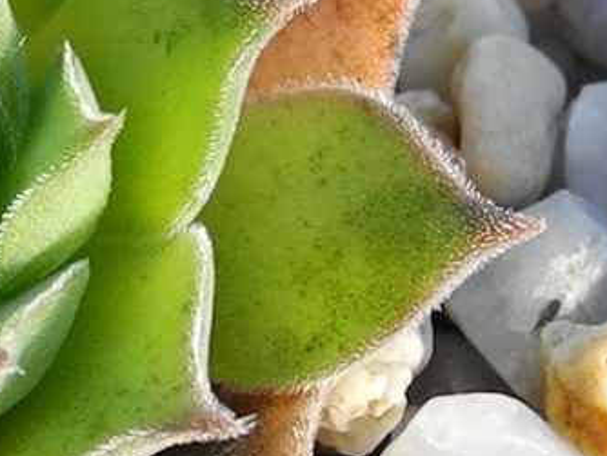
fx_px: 1176
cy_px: 167
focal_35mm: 67
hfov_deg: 26.2
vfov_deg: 21.9
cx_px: -100
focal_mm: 6
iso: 100
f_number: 2.8
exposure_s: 1/320
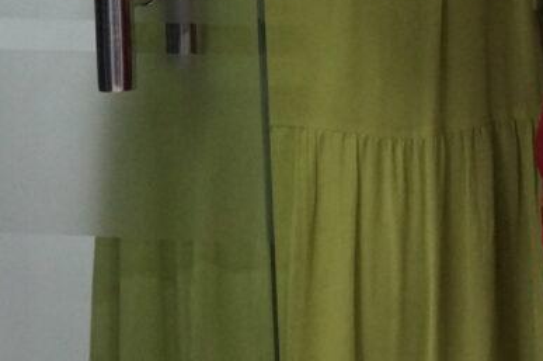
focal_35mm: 298
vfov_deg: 4.5
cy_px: -315
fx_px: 4489
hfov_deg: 6.8
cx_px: 932
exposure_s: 1/160
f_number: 3.2
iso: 1600
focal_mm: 50
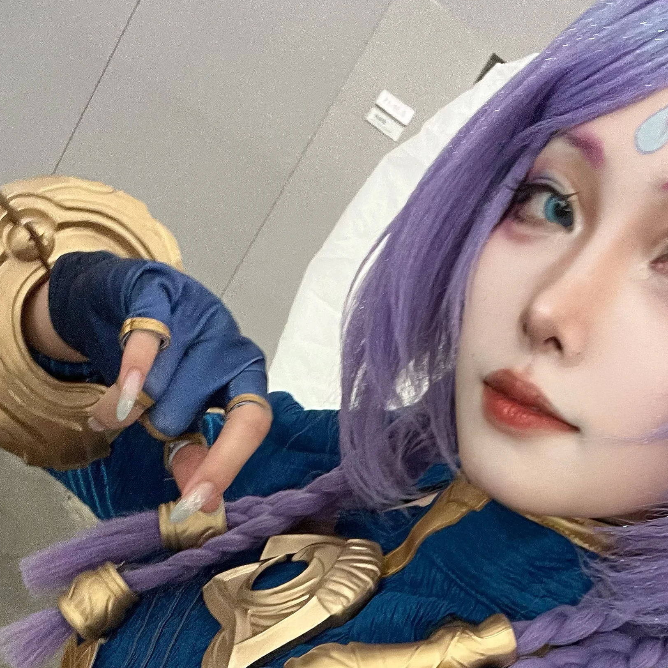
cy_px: 626
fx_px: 1244
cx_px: 306
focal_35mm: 57
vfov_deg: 28.6
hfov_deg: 30.0
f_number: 1.5
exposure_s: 1/60
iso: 125
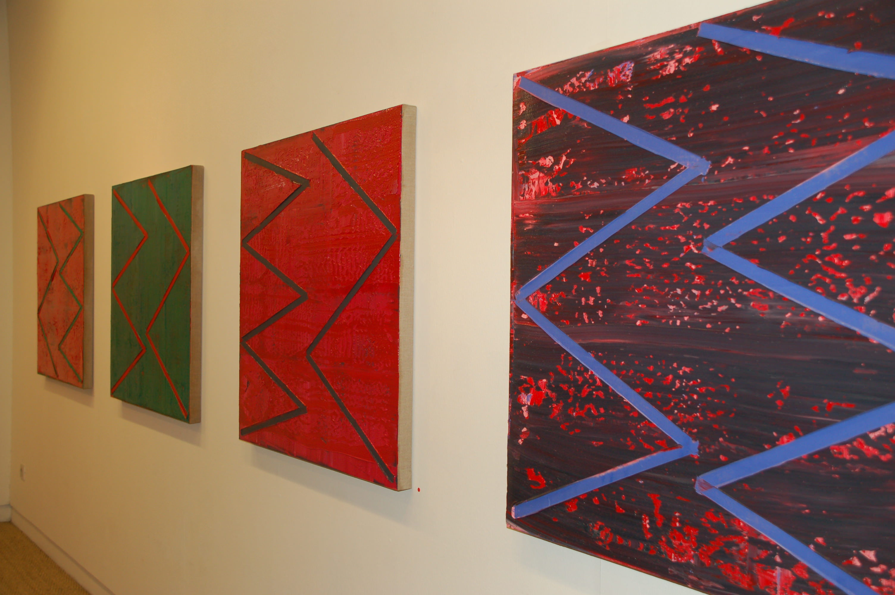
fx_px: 894
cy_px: 298
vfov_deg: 36.8
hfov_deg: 53.2
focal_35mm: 36
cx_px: 448
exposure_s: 1/60
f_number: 4
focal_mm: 24
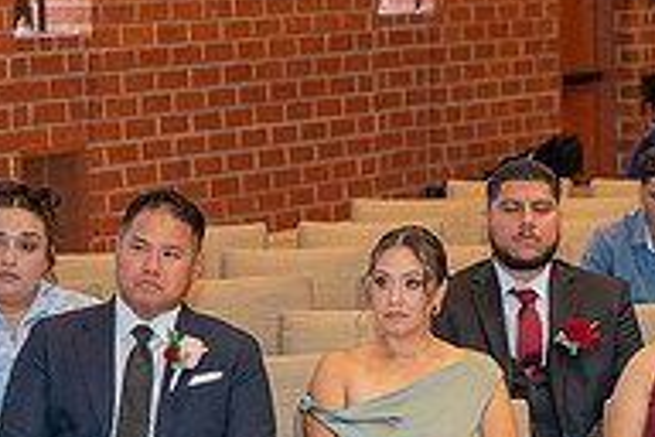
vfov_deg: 6.5
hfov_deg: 9.7
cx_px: 693
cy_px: 551
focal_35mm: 211
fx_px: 3839
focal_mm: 70
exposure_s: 1/160
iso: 1250
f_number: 3.2
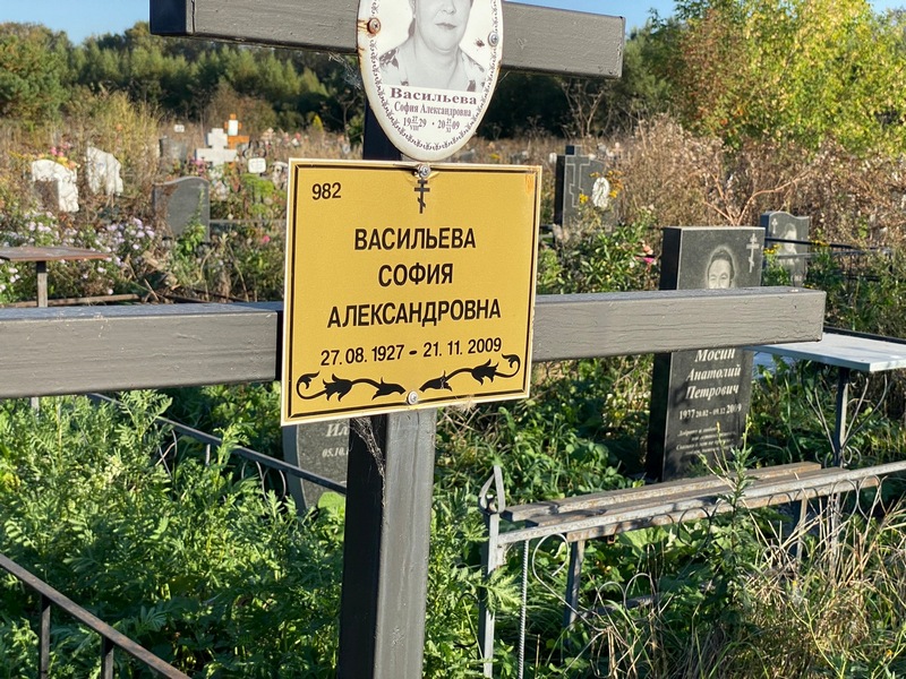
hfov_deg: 36.8
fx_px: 1361
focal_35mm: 52
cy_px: 340
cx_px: 453
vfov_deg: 28.0
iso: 20
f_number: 2
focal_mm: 6
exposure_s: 1/773
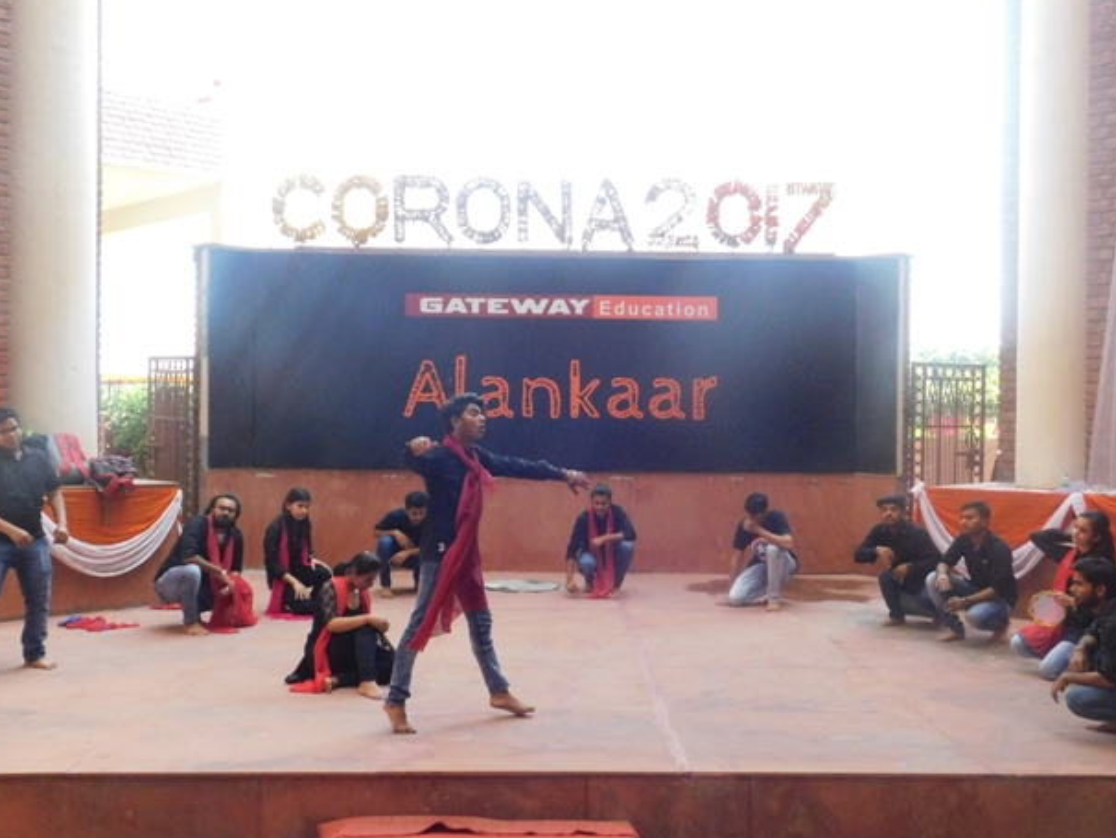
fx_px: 1226
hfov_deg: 49.0
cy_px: 418
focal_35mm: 38
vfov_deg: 37.7
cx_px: 567
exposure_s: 1/640
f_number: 3.5
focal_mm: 6.3
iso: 800
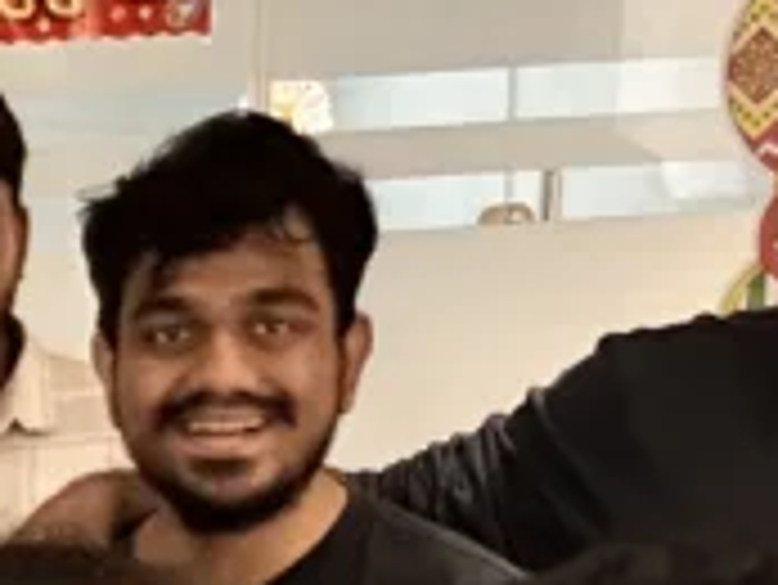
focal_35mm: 102
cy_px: 1080
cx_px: -40
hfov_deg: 18.6
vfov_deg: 13.0
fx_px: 2294
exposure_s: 1/17
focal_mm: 2.69
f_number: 1.9
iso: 800
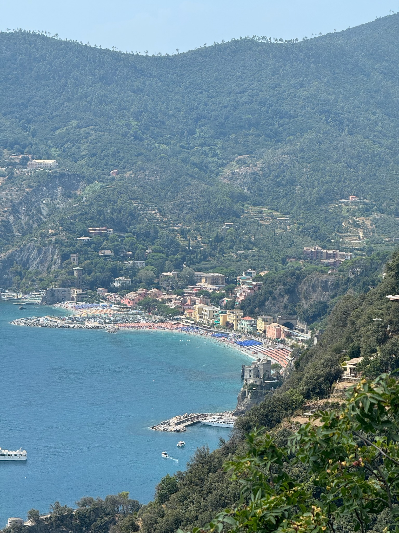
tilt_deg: -3.9
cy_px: 266
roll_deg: -1.5
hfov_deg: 12.3
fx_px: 1844
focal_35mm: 120
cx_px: 200
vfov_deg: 16.4
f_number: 2.8
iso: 50
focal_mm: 15.66
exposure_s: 1/1018
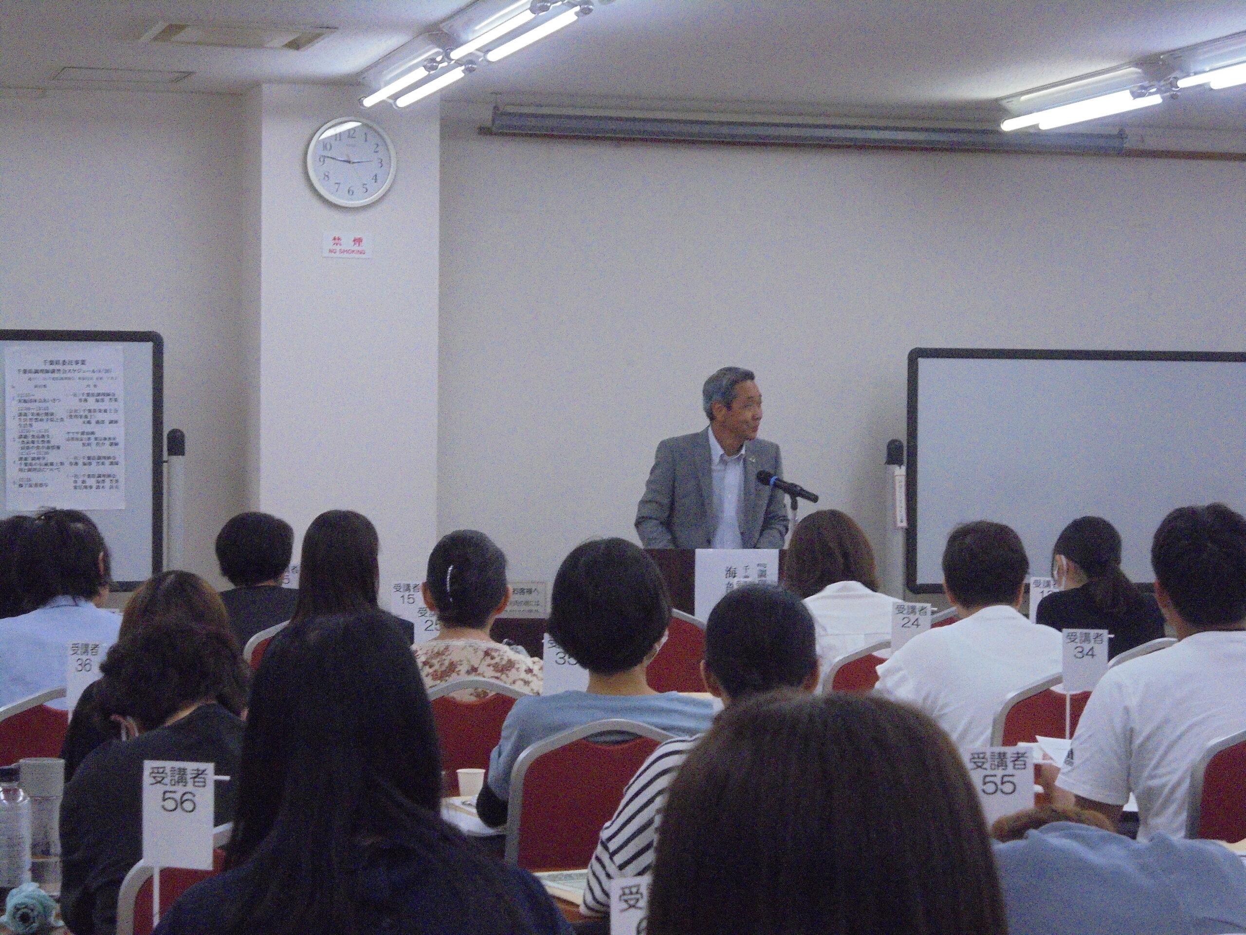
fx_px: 3384
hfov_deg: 20.9
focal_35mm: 94
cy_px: 468
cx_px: 623
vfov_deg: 15.7
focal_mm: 16.9
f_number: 4.7
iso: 800
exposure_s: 1/125
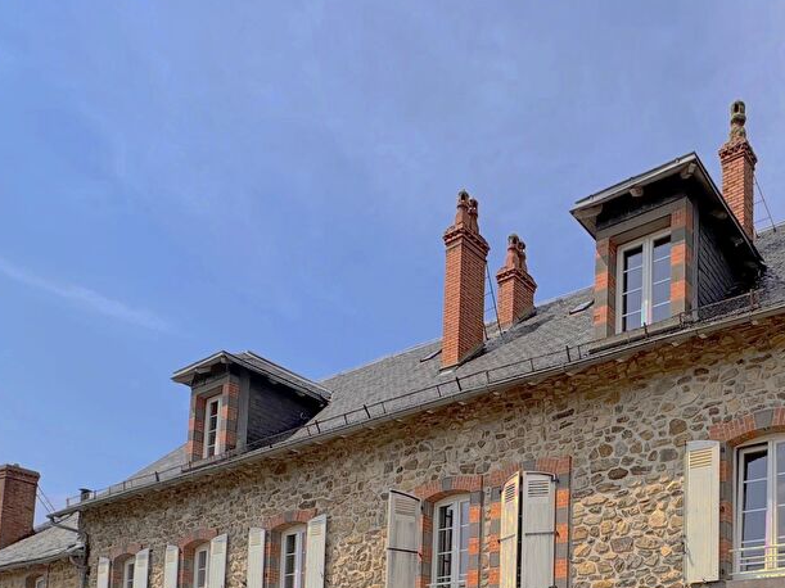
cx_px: 621
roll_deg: -1.1
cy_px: 661
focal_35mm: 33
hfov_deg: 52.1
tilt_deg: +6.1
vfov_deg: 35.9
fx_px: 748
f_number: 2.2
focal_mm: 2.22
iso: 50
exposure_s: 1/2874
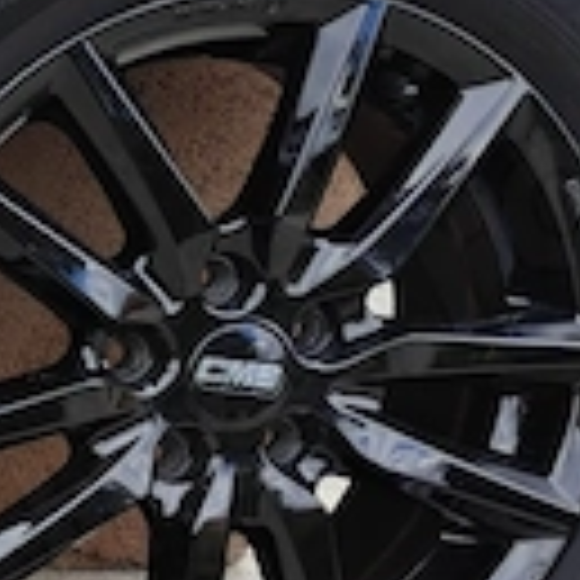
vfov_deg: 11.0
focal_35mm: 158
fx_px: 2995
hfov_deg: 8.3
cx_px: -1439
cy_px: 571
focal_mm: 6.06
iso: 125
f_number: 1.6
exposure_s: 1/300
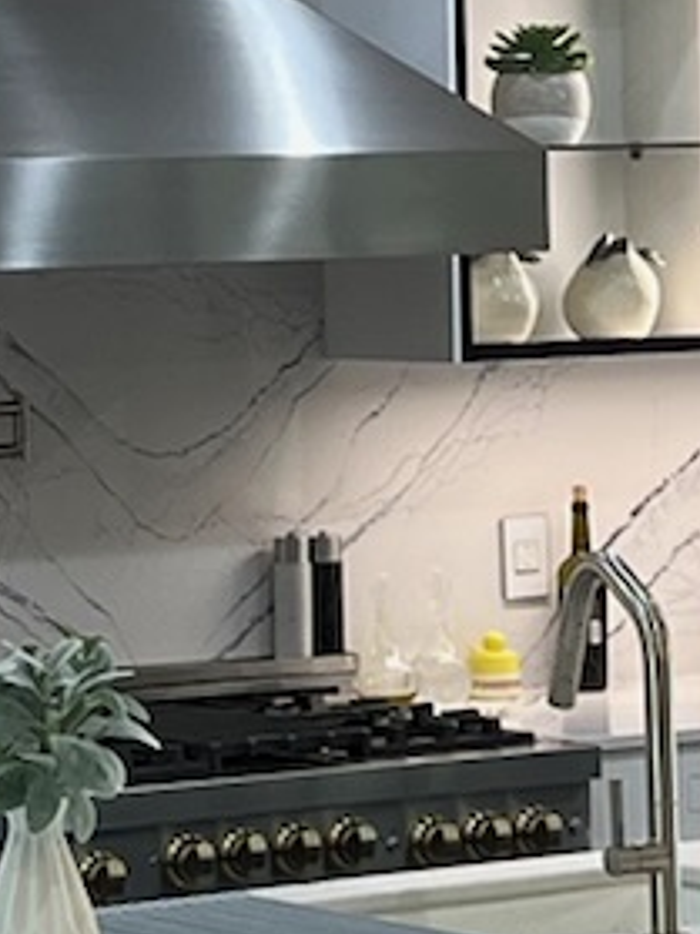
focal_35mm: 191
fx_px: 5154
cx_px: 328
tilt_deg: +2.8
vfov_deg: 10.3
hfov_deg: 7.8
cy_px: 171
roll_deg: +1.4
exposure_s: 1/60
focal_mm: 5.7
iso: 80
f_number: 1.5
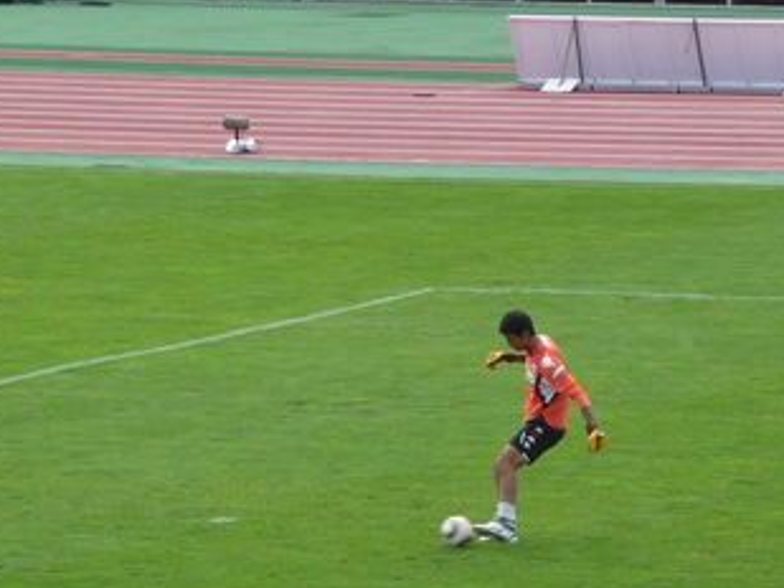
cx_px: 312
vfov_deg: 2.9
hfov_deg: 3.8
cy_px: 392
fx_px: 11669
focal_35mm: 515
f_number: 4.9
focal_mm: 47
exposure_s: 1/200
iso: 100
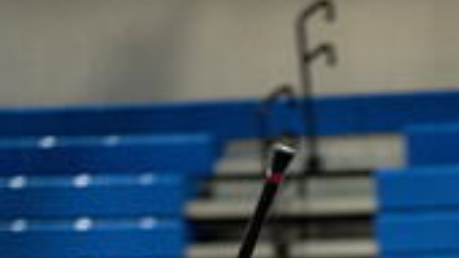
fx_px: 4928
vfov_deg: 3.0
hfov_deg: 5.3
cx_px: 386
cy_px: 595
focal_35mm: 405
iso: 4000
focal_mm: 145
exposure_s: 1/500
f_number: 4
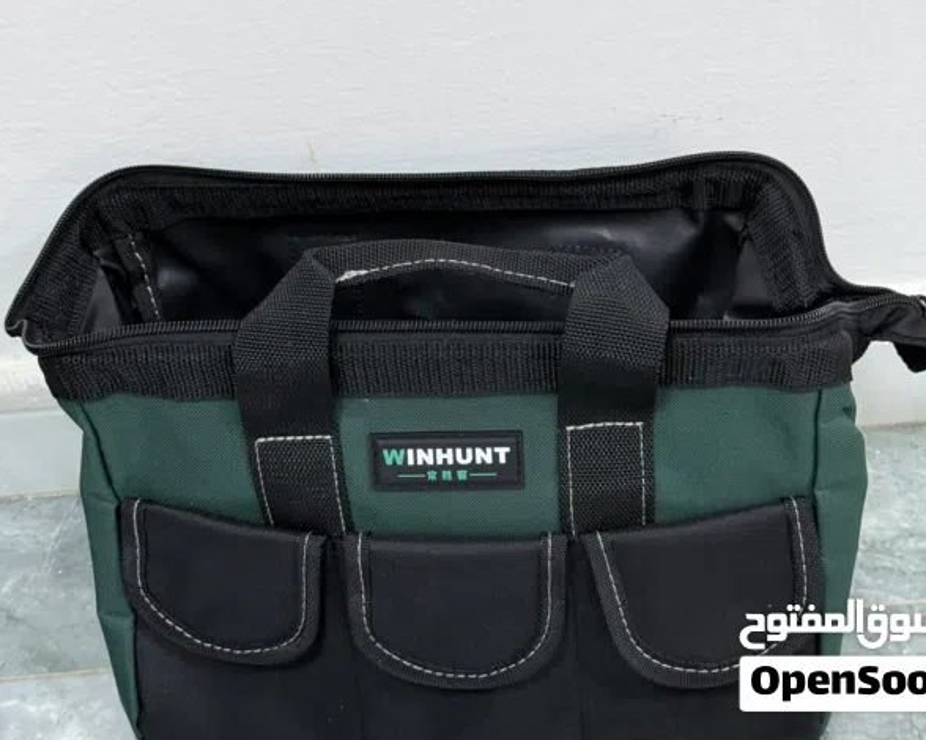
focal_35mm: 51
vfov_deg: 29.7
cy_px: 372
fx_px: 1397
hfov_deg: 36.6
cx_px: 502
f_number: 1.78
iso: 200
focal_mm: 6.76
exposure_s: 1/50
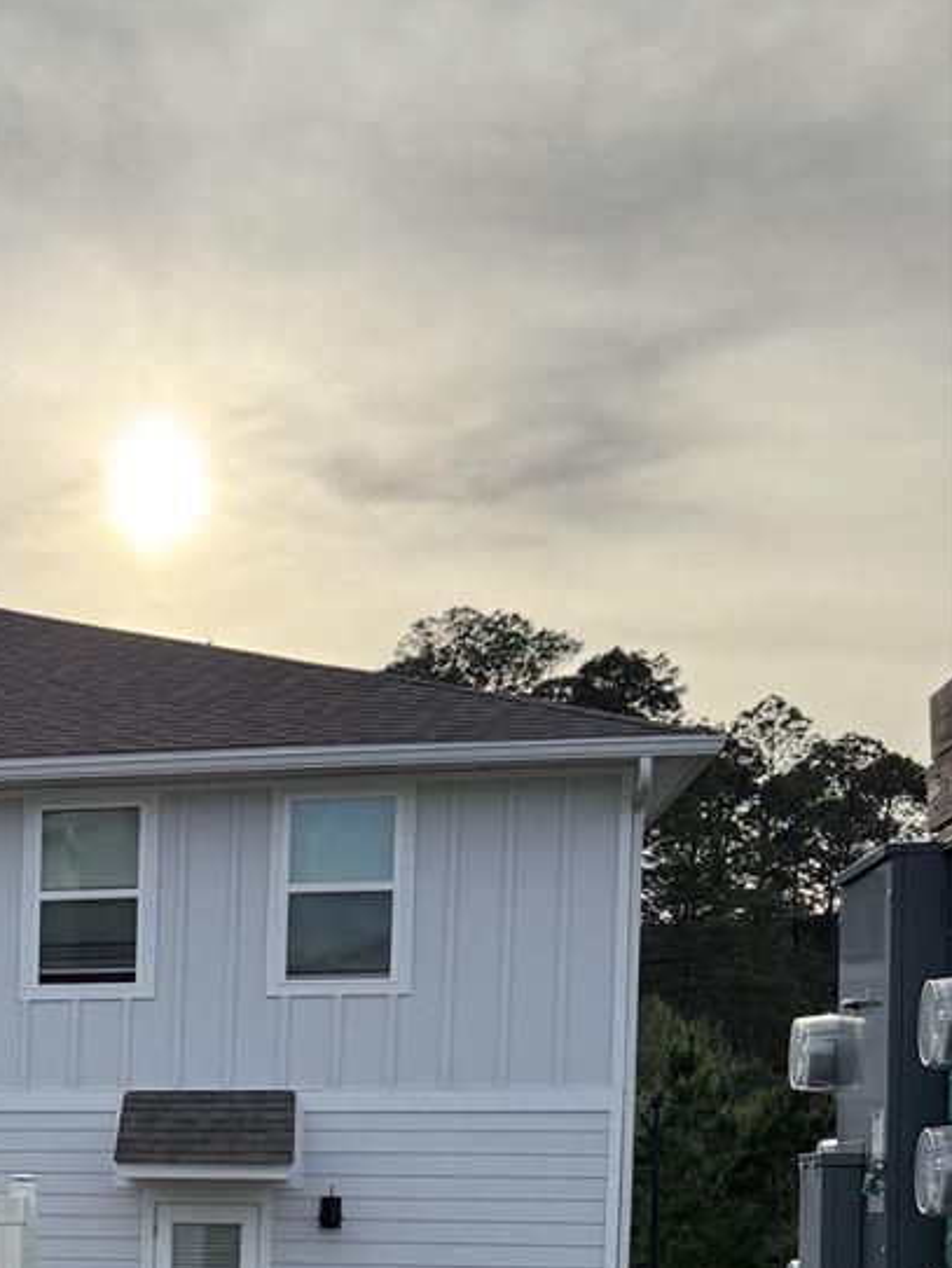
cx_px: -388
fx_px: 2492
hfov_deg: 19.4
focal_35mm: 68
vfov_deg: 27.0
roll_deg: -1.1
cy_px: 1263
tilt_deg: -3.9
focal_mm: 6.76
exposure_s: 1/3759
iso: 80
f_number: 1.78
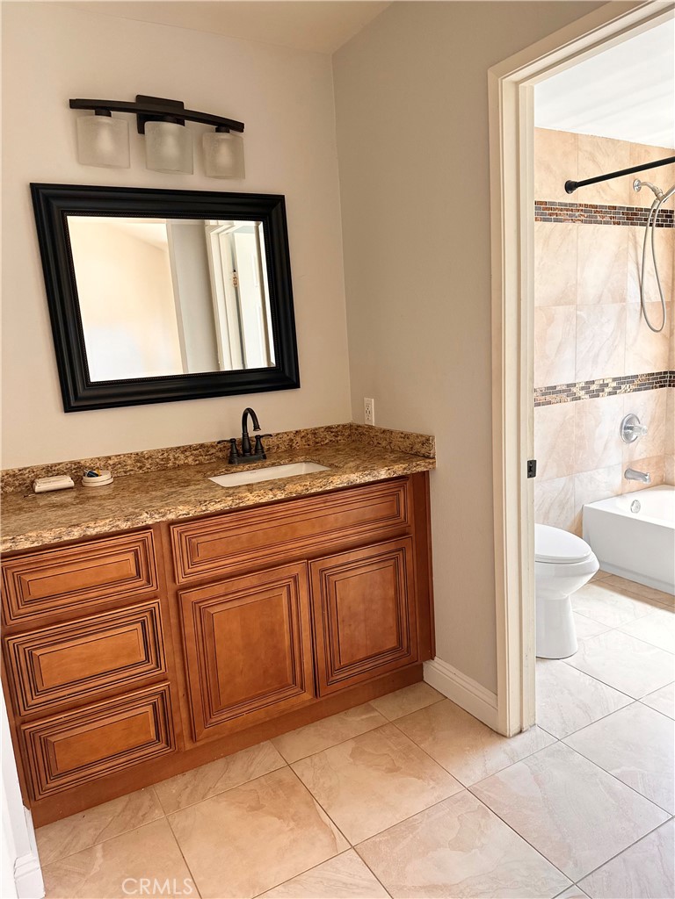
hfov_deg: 56.8
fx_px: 624
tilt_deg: -7.6
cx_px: 338
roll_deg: +4.0
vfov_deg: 71.6
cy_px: 450
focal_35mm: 24
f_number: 1.78
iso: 250
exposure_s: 1/120
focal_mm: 6.86
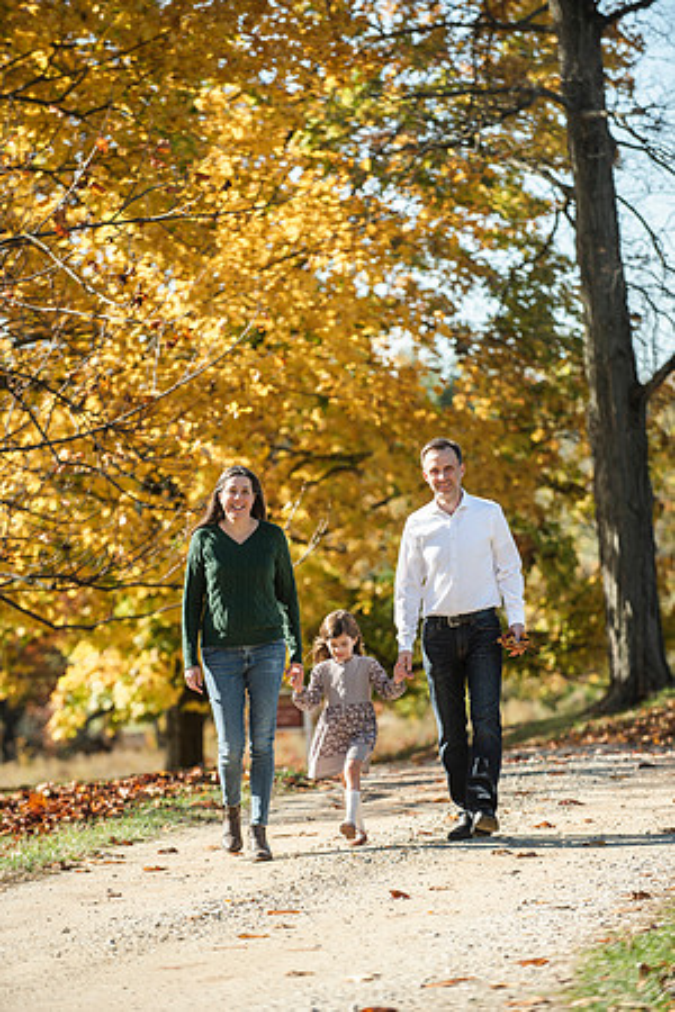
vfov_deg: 12.8
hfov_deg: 8.6
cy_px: 506
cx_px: 338
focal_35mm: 160
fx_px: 4500
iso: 500
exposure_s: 1/2500
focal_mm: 160
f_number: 4
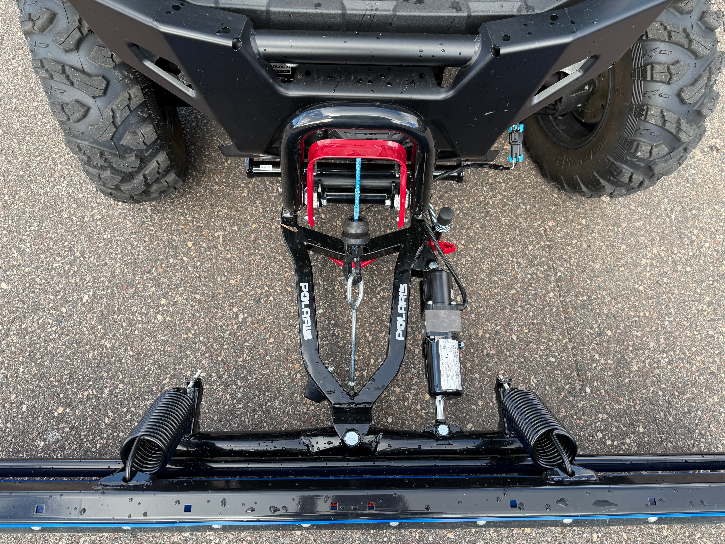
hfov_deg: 71.6
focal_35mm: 24
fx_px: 503
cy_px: 272
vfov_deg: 56.8
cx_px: 362
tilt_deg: -62.4
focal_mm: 6.76
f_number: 1.78
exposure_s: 1/484
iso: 80
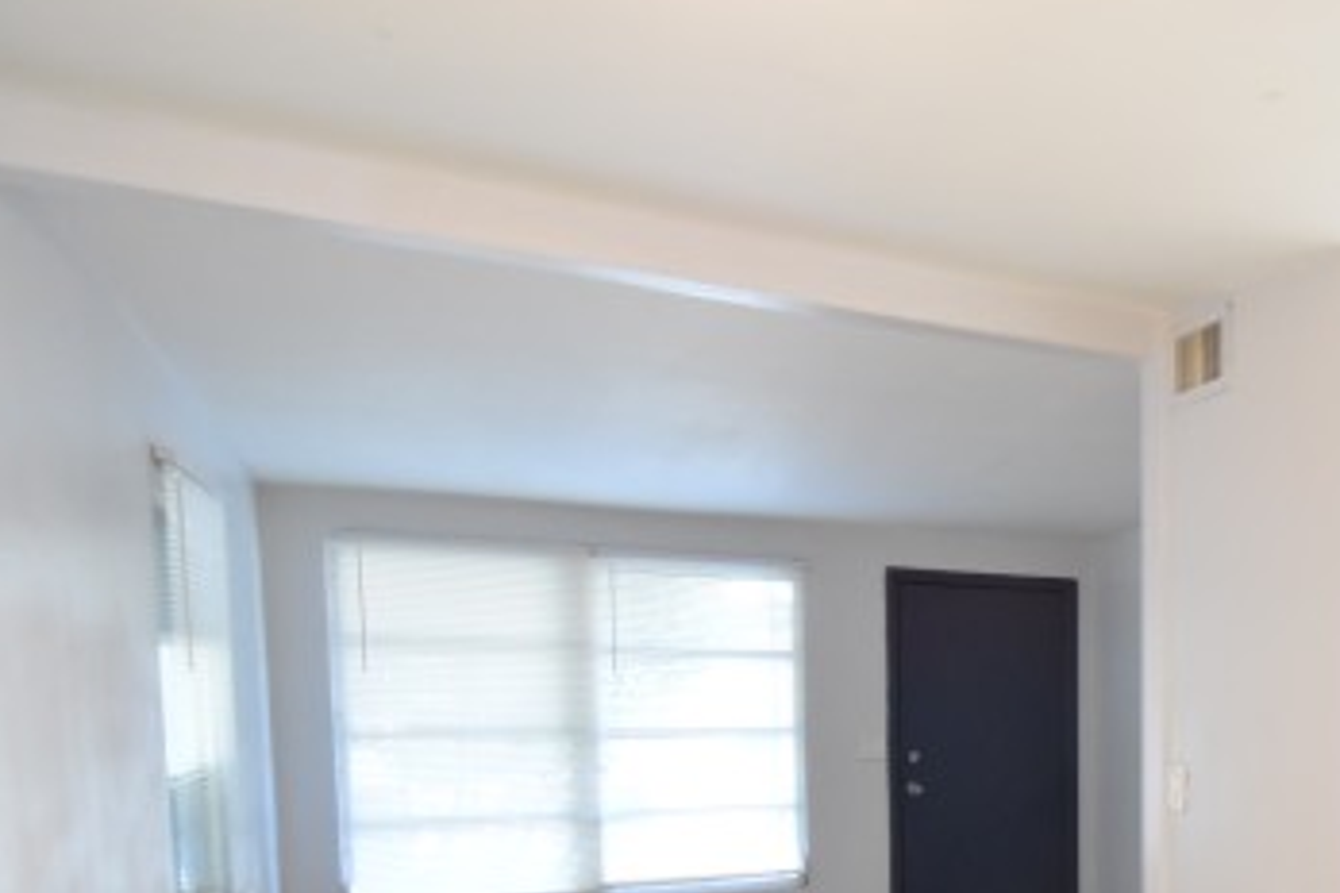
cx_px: 1286
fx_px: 1154
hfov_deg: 50.8
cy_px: 774
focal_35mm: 31
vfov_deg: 39.8
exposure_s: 1/60
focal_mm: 10
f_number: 3.5
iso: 1800
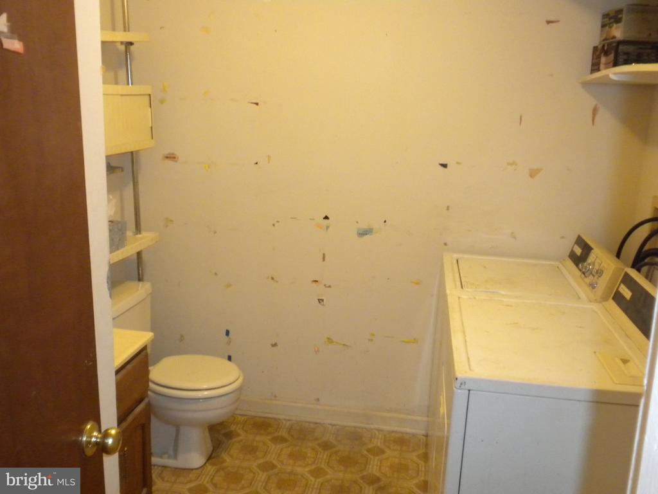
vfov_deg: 38.7
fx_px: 703
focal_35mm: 37
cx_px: 329
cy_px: 247
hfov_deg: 50.1
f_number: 3.5
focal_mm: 6.6
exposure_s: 1/20
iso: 400
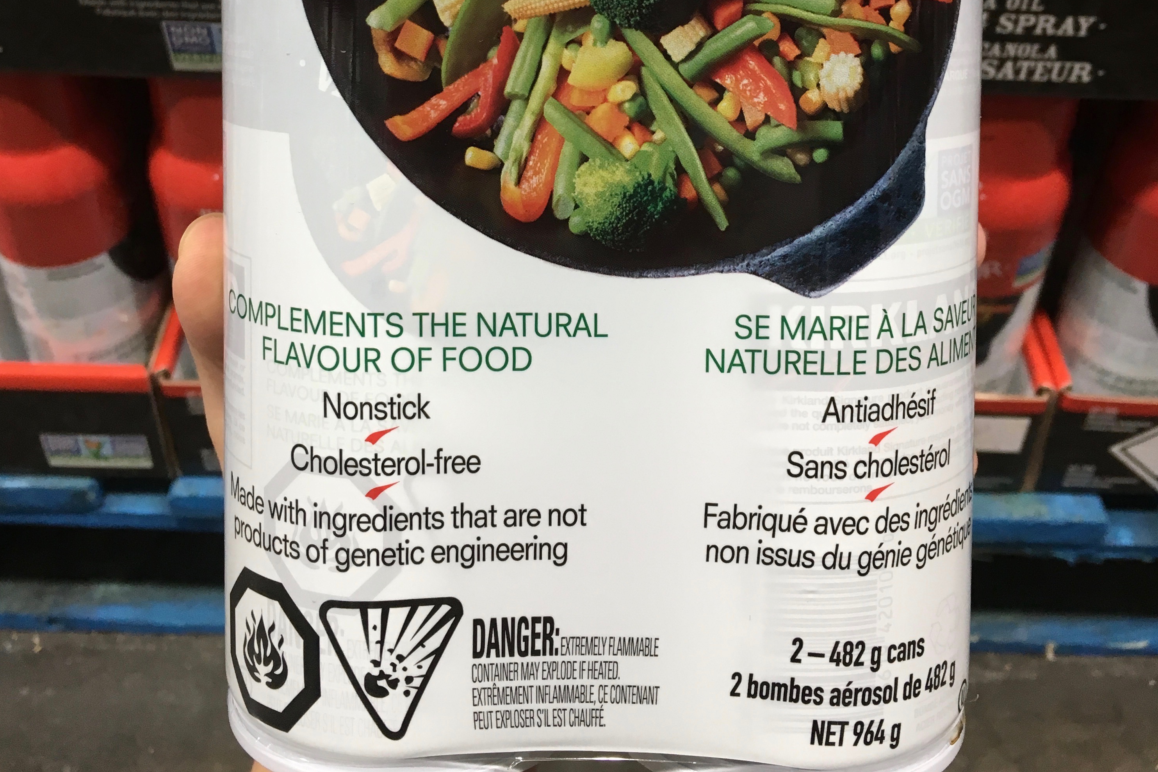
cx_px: 575
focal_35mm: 41
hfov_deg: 47.4
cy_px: 38
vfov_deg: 30.8
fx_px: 1319
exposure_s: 1/30
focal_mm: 4.15
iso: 32
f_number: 2.2
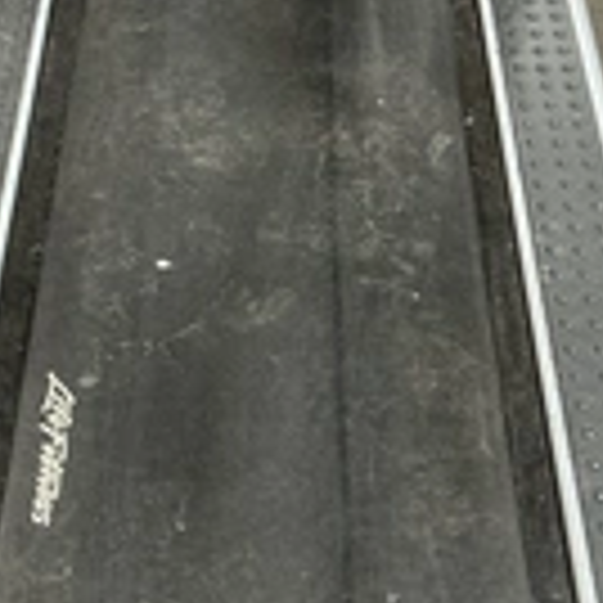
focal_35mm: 74
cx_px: 243
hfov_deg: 23.3
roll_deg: +0.9
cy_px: 310
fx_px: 1458
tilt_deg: -44.7
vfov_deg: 23.4
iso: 250
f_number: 1.8
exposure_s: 1/40
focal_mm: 3
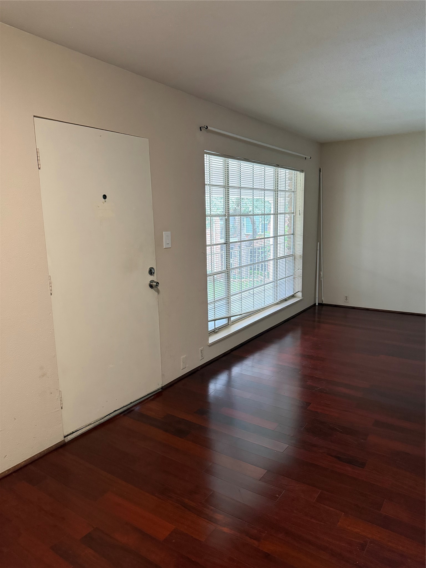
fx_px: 394
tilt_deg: -9.0
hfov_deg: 56.8
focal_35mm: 24
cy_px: 284
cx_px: 213
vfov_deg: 71.6
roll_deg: +0.5
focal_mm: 6.76
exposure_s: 1/60
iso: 640
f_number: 1.78
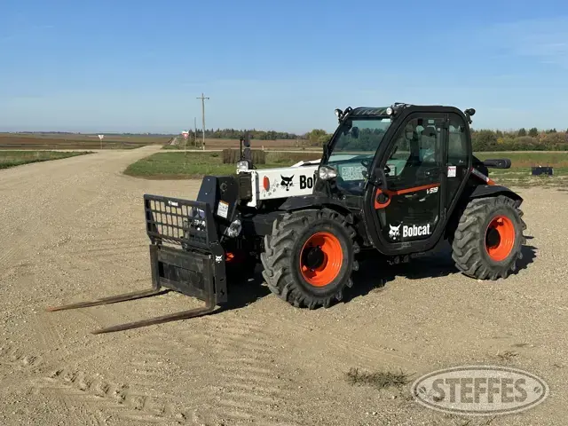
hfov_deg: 39.7
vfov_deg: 30.3
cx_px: 284
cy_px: 213
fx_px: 788
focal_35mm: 48
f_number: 1.78
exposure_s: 1/4785
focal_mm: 6.86
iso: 64
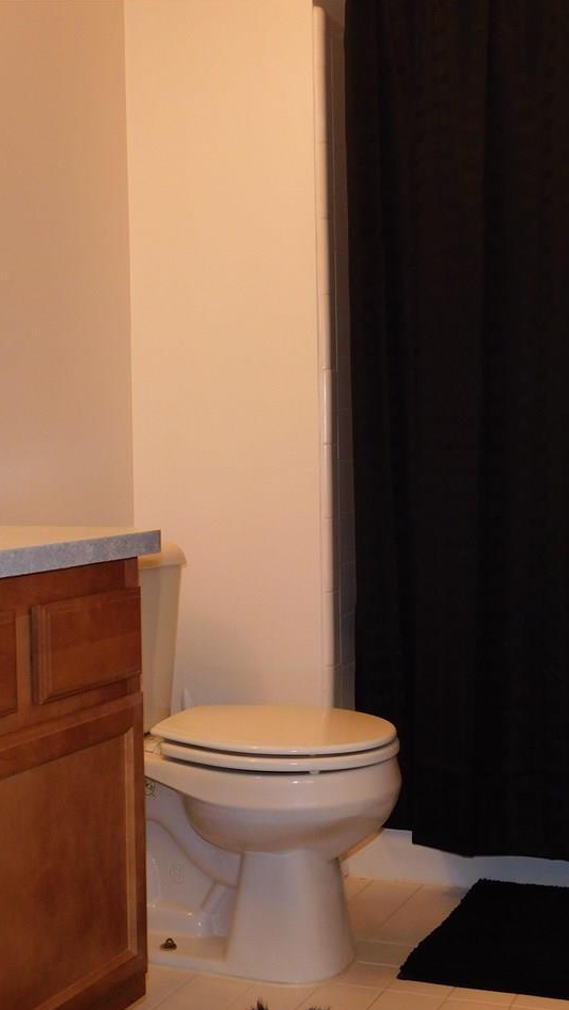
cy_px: 510
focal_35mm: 53
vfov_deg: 39.2
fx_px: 1421
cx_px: 382
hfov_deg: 22.5
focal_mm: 6.3
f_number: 3.5
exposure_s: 1/30
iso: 200
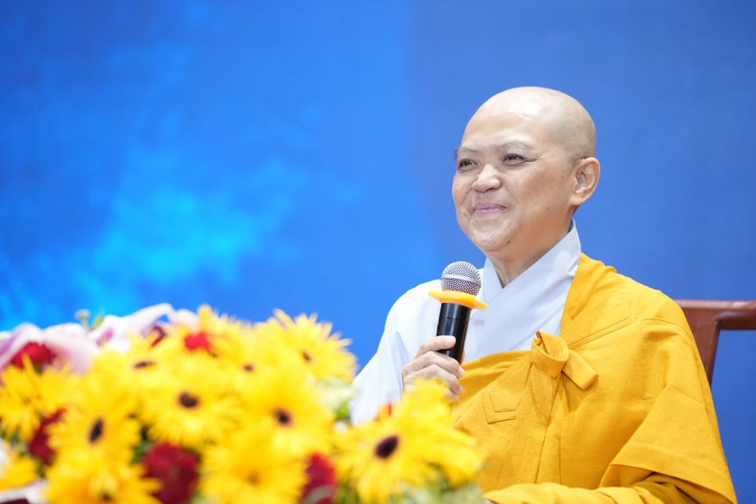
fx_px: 2456
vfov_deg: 11.7
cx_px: 376
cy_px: 254
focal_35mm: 117
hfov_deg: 17.5
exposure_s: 1/160
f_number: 2.8
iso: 3200
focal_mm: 116
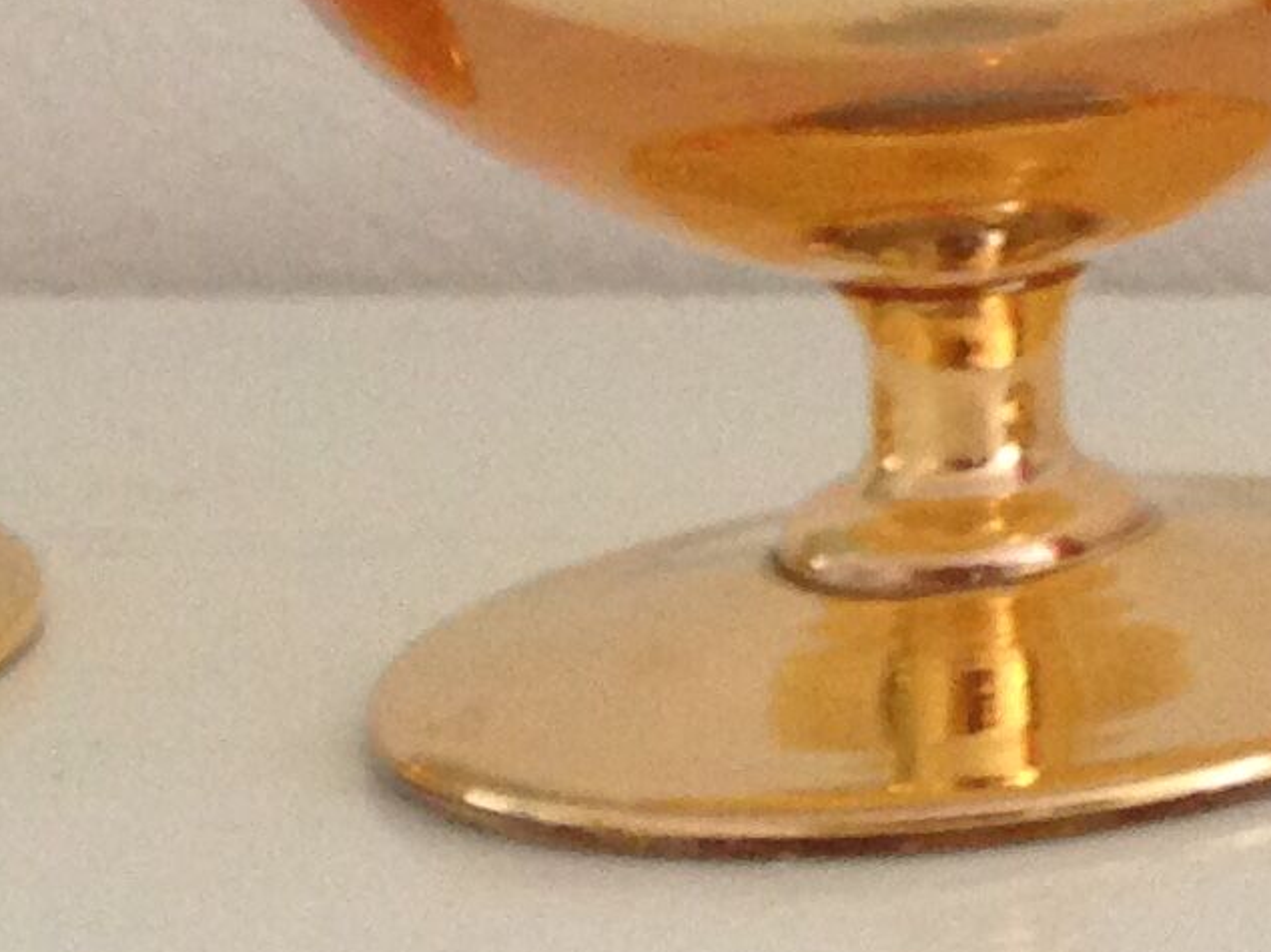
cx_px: 2913
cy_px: -477
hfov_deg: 10.3
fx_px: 6240
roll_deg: -0.5
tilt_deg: -4.4
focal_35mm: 170
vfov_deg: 8.5
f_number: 2.4
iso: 160
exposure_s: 1/20
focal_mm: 4.12
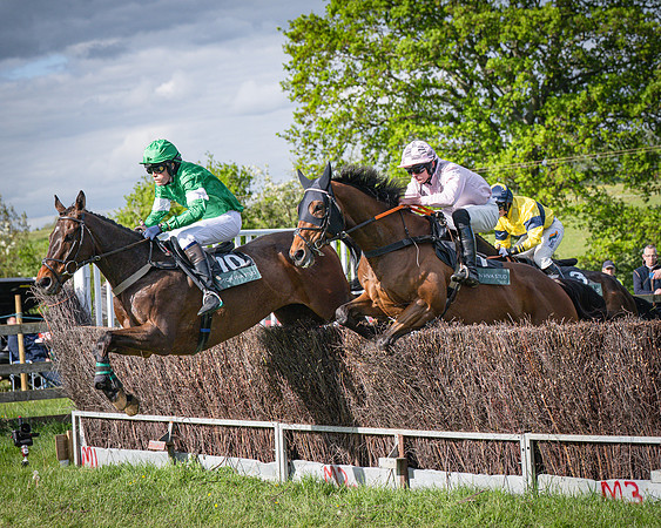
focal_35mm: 118
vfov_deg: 13.0
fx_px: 2314
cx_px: 330
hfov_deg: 16.3
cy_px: 264
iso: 400
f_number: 4
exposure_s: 1/3200
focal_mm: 70
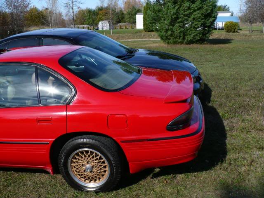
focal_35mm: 39
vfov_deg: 36.8
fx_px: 297
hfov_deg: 47.9
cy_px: 99
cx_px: 132
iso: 100
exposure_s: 1/1300
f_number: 2.8
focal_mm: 6.1
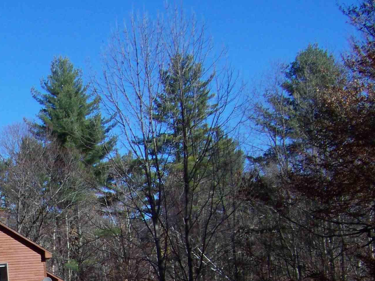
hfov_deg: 22.1
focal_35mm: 86
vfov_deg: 16.6
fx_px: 931
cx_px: 20
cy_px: 322
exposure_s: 1/800
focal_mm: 5.85
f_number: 2.8
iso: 69
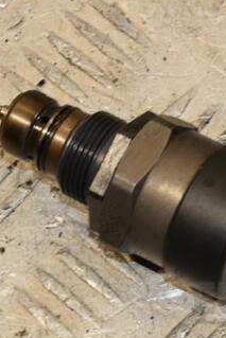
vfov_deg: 7.0
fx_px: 2784
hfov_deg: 4.6
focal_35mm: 296
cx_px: 174
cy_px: 157
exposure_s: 1/50
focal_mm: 105
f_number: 18
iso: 800
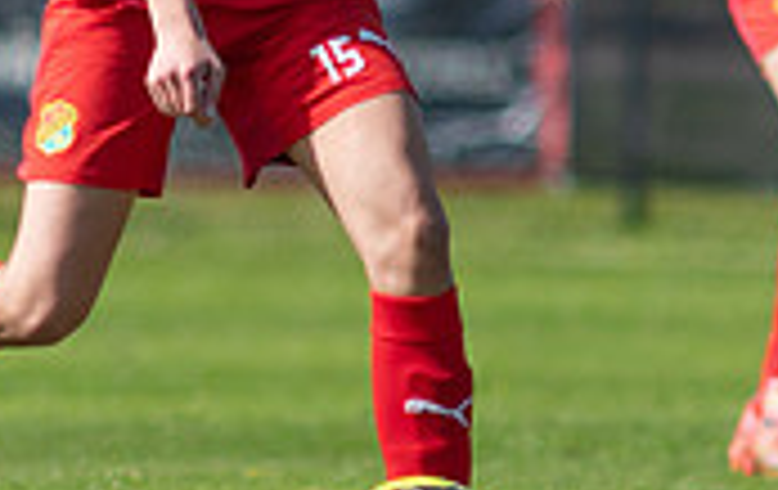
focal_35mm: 2418
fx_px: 51386
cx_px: 172
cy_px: 65
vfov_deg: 0.5
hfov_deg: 0.9
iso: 110
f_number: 3.2
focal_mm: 300
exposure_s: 1/2000
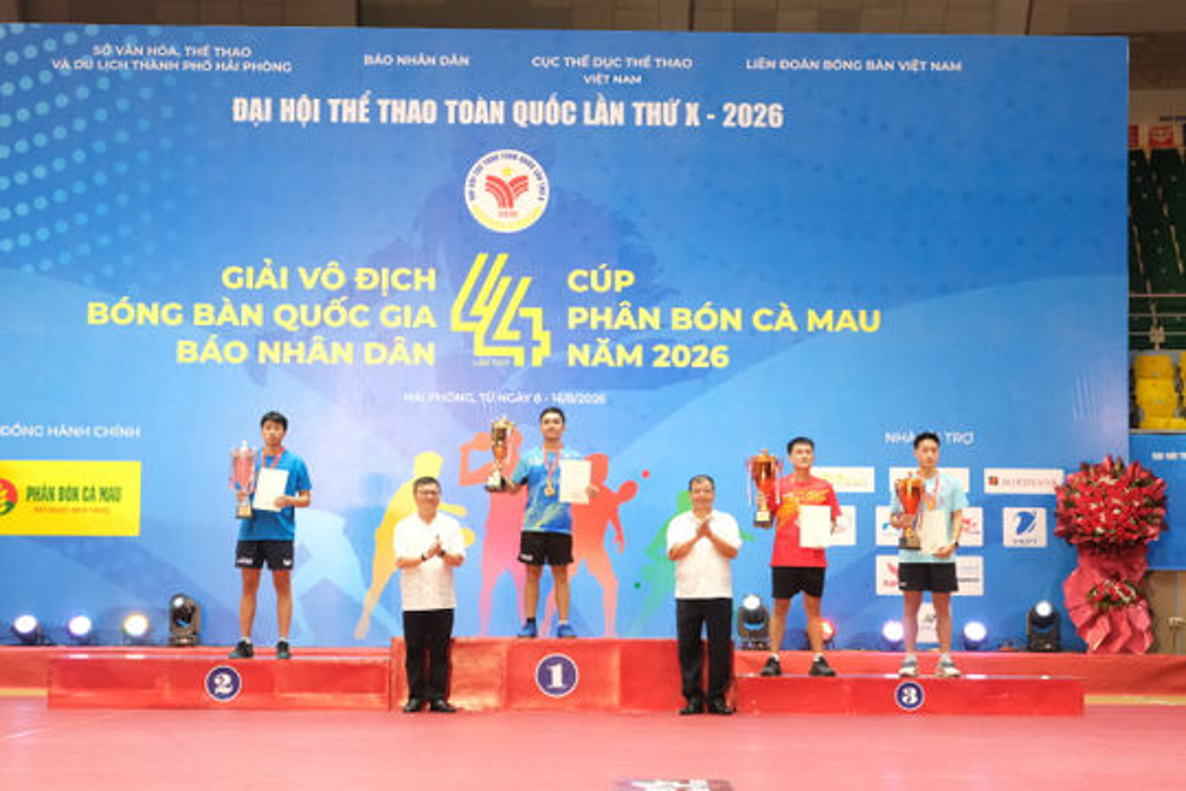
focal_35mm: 47
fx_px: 1548
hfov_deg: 41.9
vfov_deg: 28.6
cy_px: 396
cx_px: 593
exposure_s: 1/200
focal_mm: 31.5
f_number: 5.6
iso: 4000
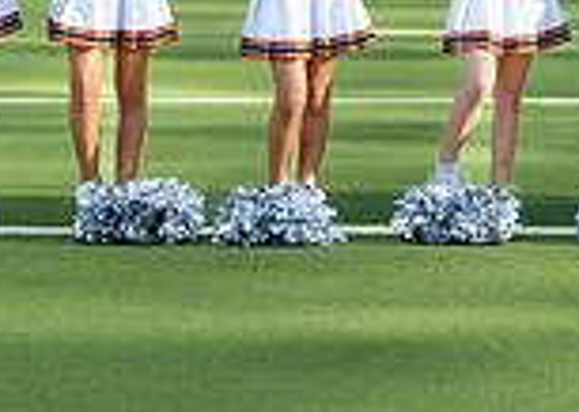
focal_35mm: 221
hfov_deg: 9.0
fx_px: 3631
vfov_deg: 6.5
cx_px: 681
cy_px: -64
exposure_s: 1/2000
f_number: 1.6
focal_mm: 50
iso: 100
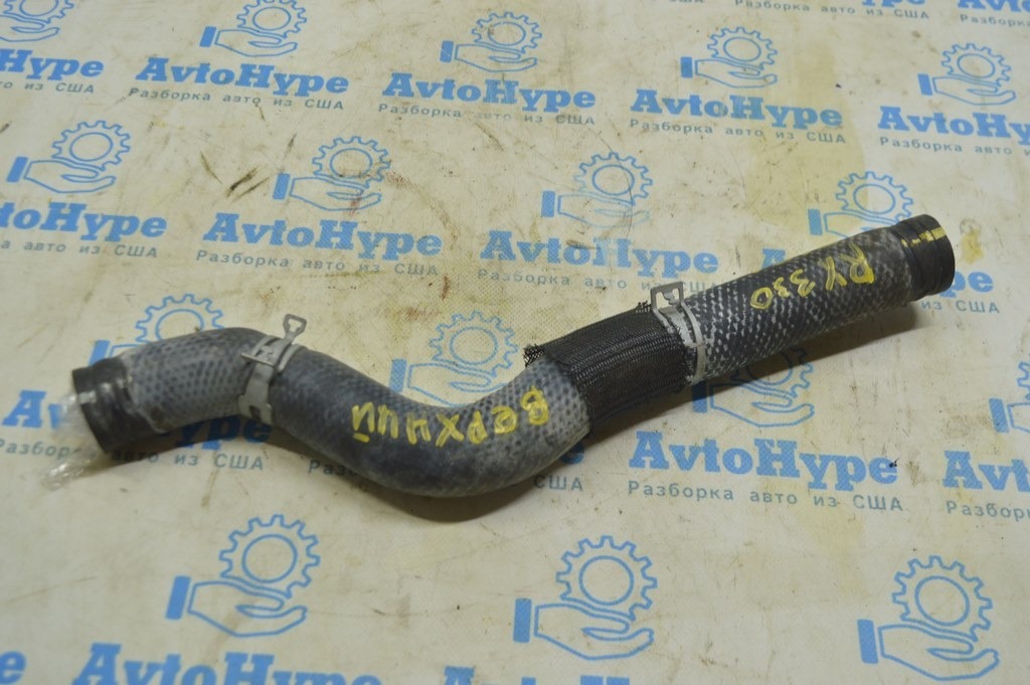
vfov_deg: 31.8
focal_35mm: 42
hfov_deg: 46.4
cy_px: 342
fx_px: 1201
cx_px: 515
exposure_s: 1/40
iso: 400
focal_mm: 28
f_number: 5.6
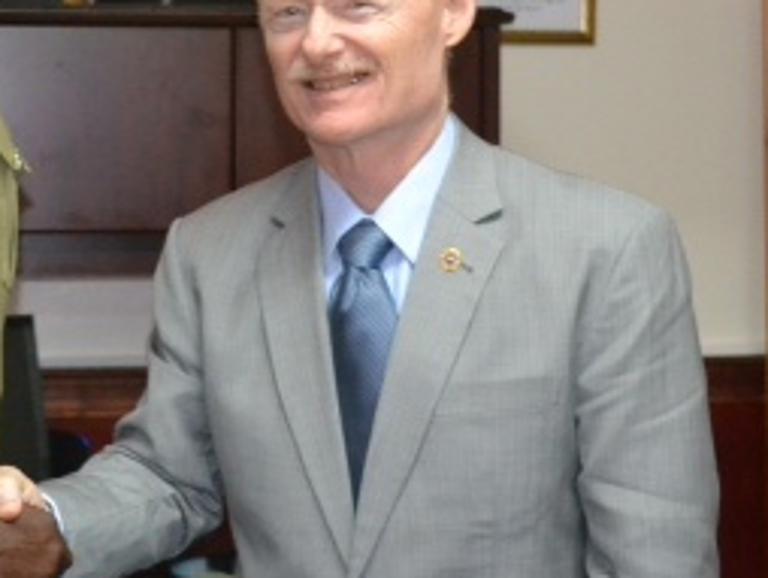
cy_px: 200
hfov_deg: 24.1
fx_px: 1777
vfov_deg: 18.4
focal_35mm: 80
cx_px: 197
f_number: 4
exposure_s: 1/60
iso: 3200
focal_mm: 22
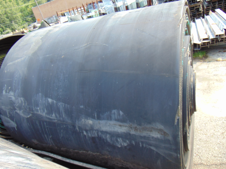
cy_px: 84
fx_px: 176
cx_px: 113
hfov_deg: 65.3
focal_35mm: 27
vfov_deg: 51.4
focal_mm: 4.9
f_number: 3
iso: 80
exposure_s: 1/1000
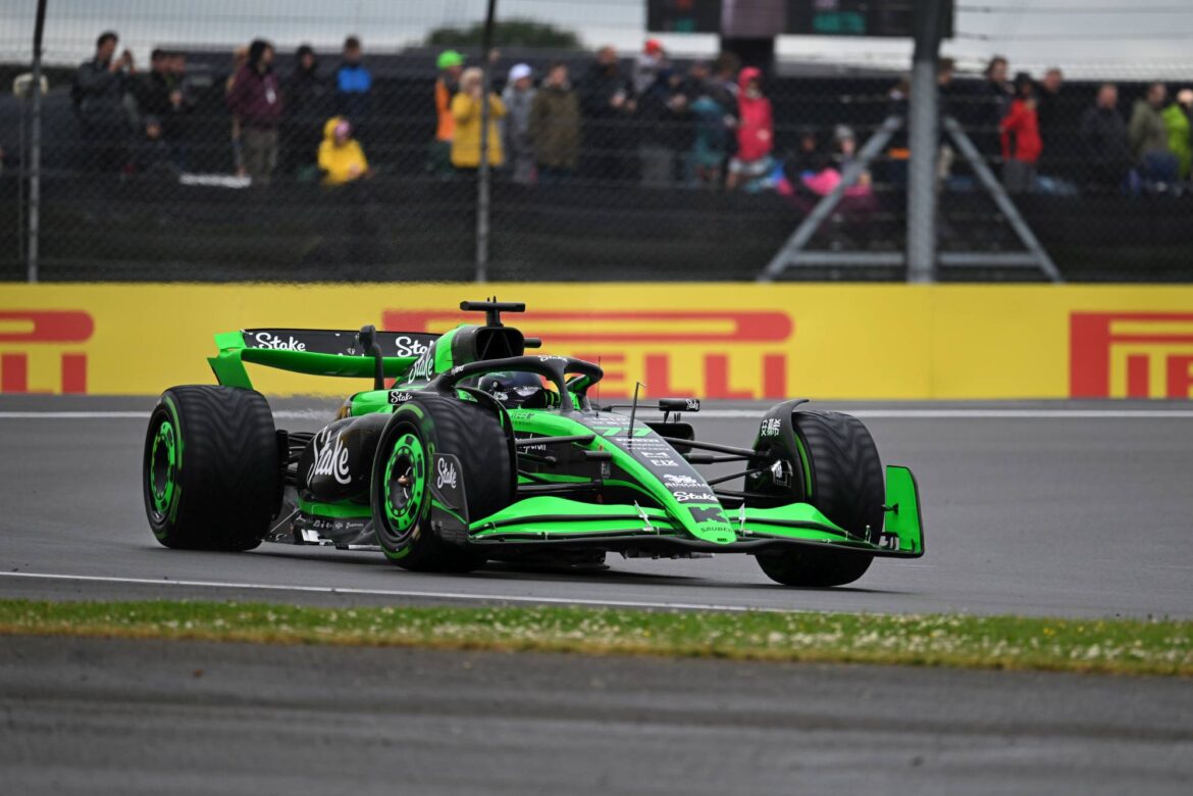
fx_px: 13255
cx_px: 596
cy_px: 398
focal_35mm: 400
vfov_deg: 3.4
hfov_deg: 5.2
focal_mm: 400
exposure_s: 1/800
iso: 200
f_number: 4.5
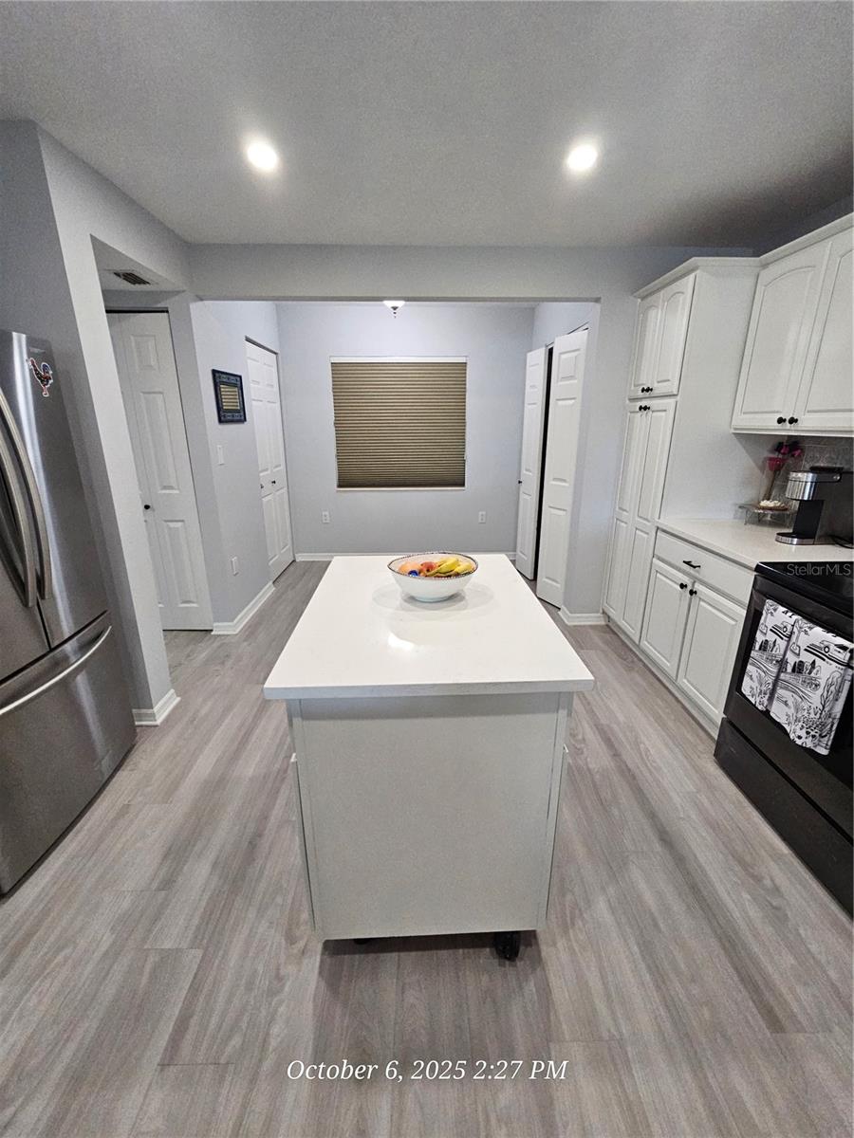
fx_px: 428
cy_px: 569
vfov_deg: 106.2
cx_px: 427
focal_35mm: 13
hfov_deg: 89.9
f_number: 2.2
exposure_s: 1/60
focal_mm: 2.2
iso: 200
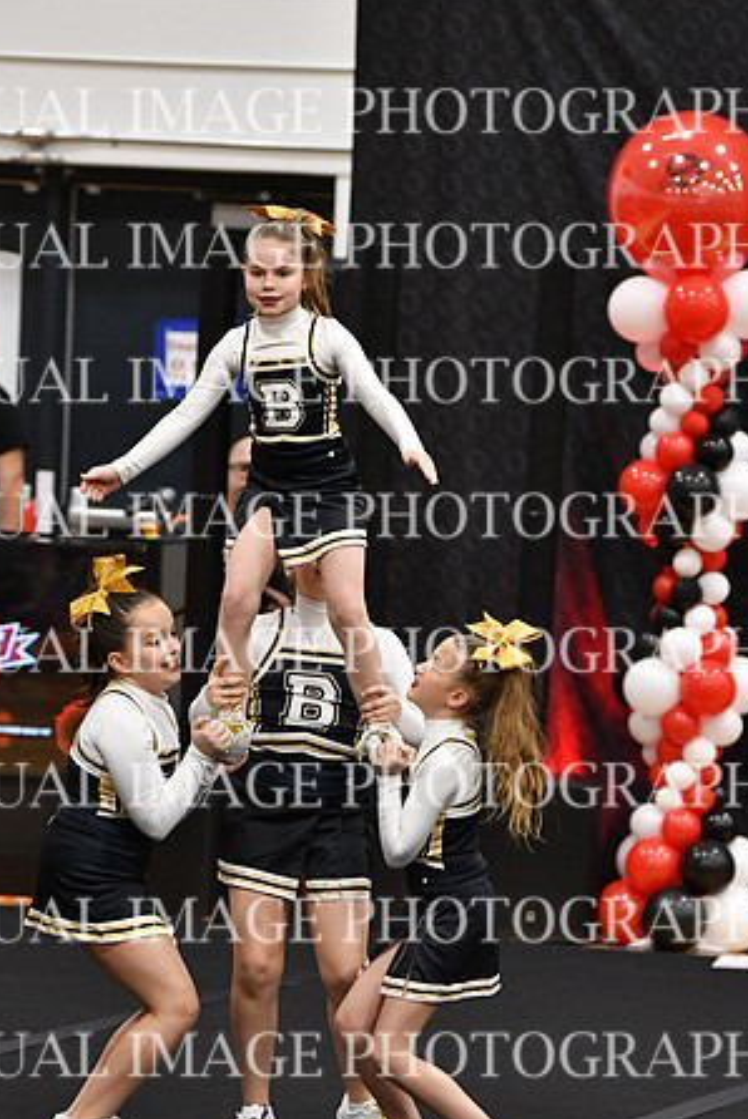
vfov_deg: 7.5
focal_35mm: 273
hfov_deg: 5.0
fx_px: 8495
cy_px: 718
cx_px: 325
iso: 5000
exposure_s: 1/800
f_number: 2.8
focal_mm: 140
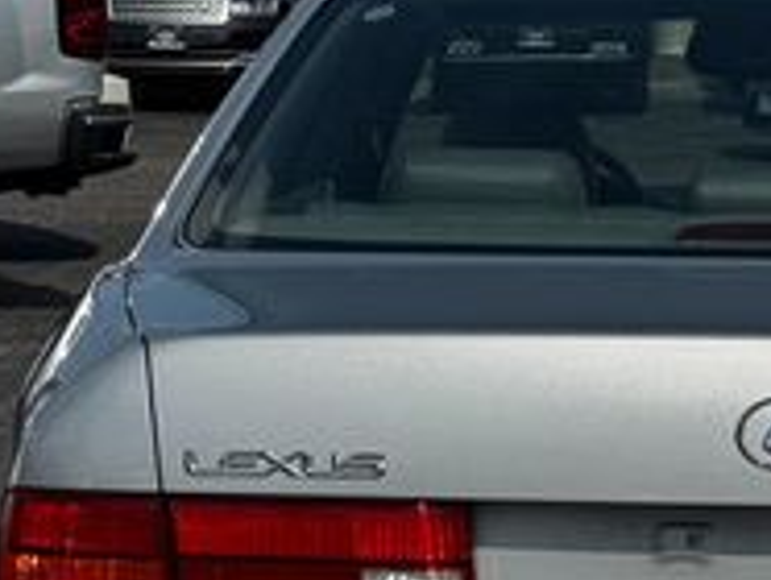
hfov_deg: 11.9
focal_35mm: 165
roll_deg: -1.4
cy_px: 423
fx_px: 3680
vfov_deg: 9.0
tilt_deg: -8.1
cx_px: 742
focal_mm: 6.76
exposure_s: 1/9009
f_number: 1.78
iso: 64
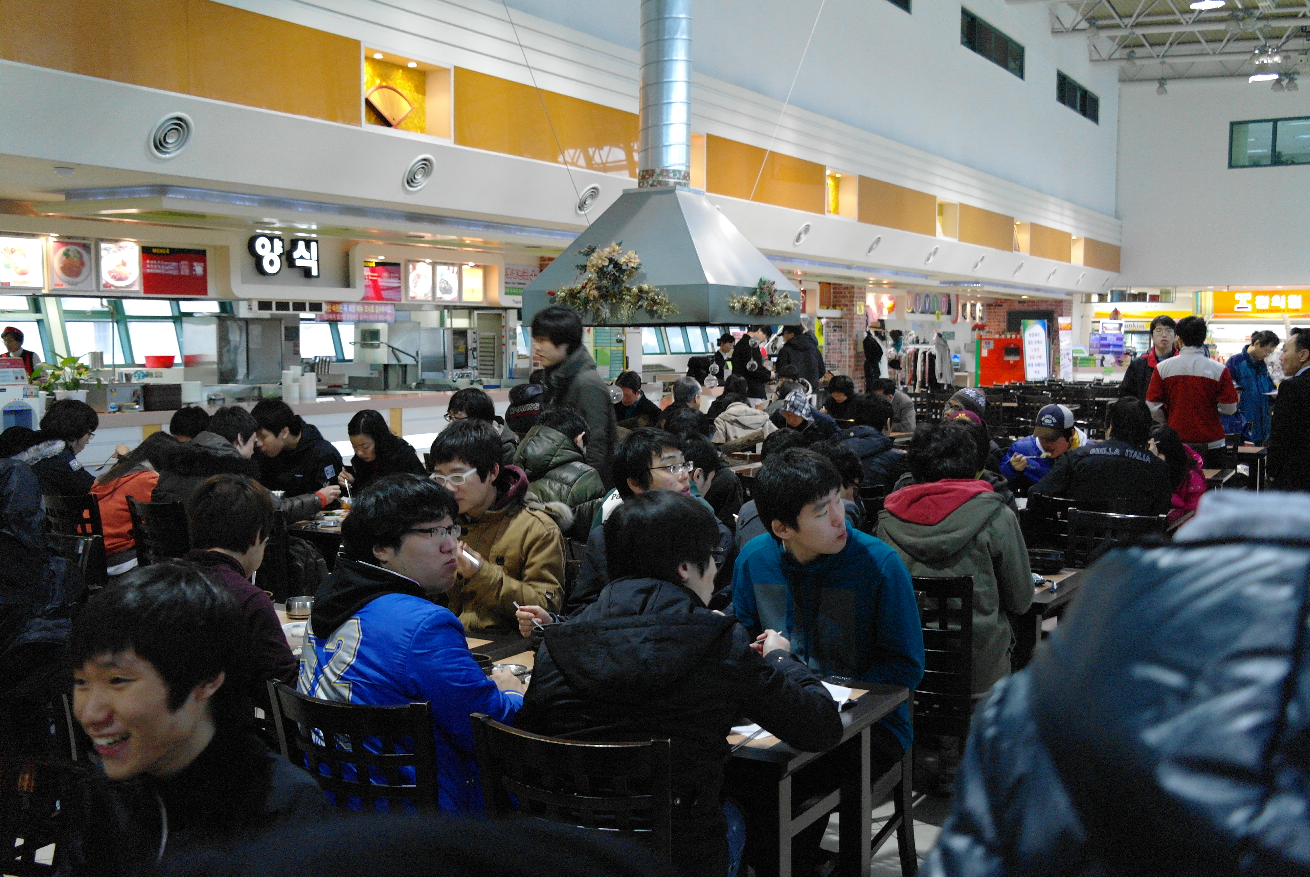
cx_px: 655
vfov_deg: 37.0
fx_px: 1312
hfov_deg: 53.1
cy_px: 438
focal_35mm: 36
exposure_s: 1/30
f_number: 4
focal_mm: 24
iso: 800
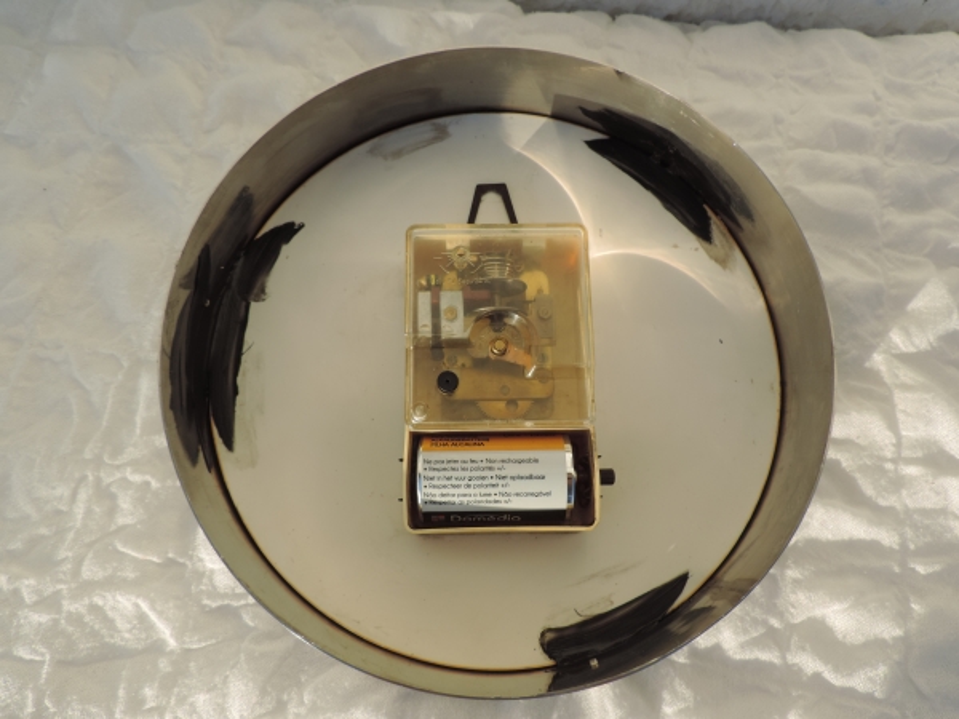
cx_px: 480
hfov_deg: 63.4
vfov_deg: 49.7
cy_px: 360
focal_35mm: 28
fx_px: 776
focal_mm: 4.9
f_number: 3.1
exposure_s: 1/800
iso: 80
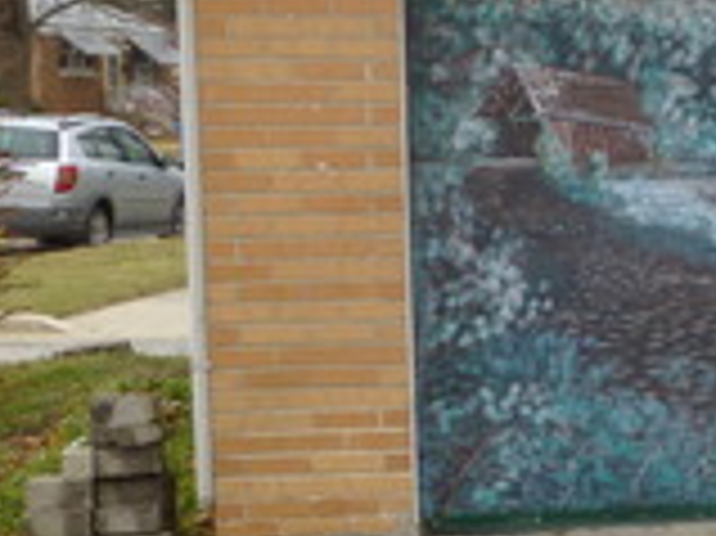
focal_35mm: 137
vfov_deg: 10.8
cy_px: 374
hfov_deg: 13.3
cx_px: 1189
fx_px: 2832
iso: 100
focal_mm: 6
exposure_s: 1/125
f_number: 3.5
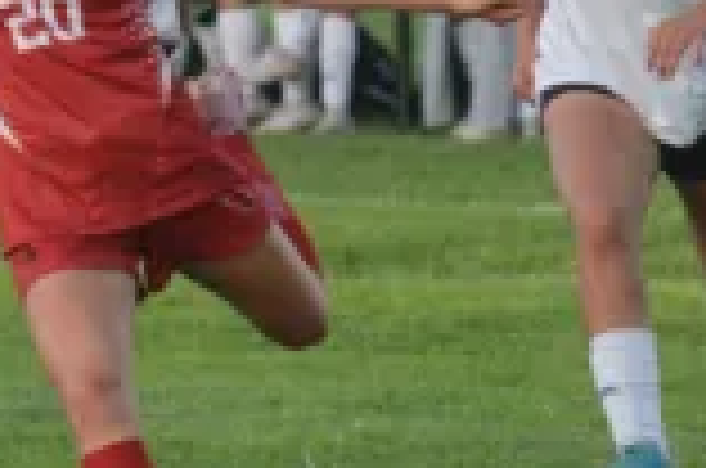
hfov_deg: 2.6
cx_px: 200
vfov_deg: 1.7
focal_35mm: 797
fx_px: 15607
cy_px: 54
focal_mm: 185
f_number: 5
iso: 1600
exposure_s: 1/1000
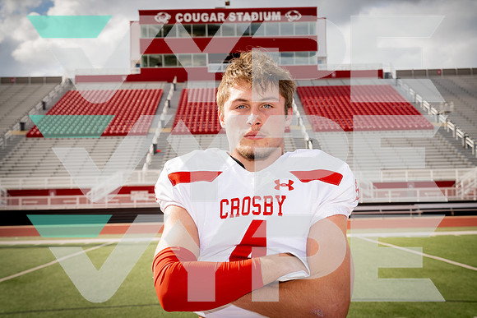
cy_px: 159
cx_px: 238
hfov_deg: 39.6
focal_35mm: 50
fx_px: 663
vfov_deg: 27.0
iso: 100
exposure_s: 1/250
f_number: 8
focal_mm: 50
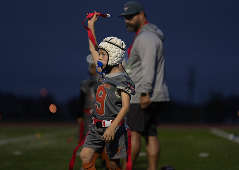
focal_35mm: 197
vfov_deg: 7.3
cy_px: 85
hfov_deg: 10.2
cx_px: 120
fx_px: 1337
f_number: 2.8
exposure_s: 1/800
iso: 1250
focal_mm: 188
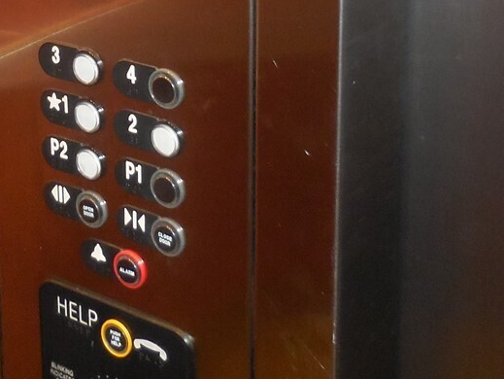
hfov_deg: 24.8
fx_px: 1122
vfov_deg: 18.1
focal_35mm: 77
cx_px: 86
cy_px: -87
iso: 320
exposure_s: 1/25
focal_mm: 4.5
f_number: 3.3
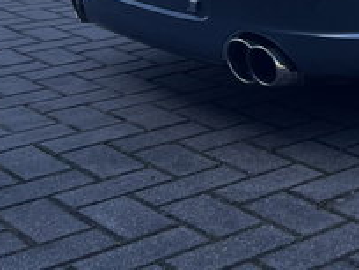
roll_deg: +1.0
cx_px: 537
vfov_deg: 13.7
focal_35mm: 98
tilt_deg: -0.8
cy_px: -196
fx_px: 1016
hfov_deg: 17.9
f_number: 1.5
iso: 50
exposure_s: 1/1468
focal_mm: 5.7
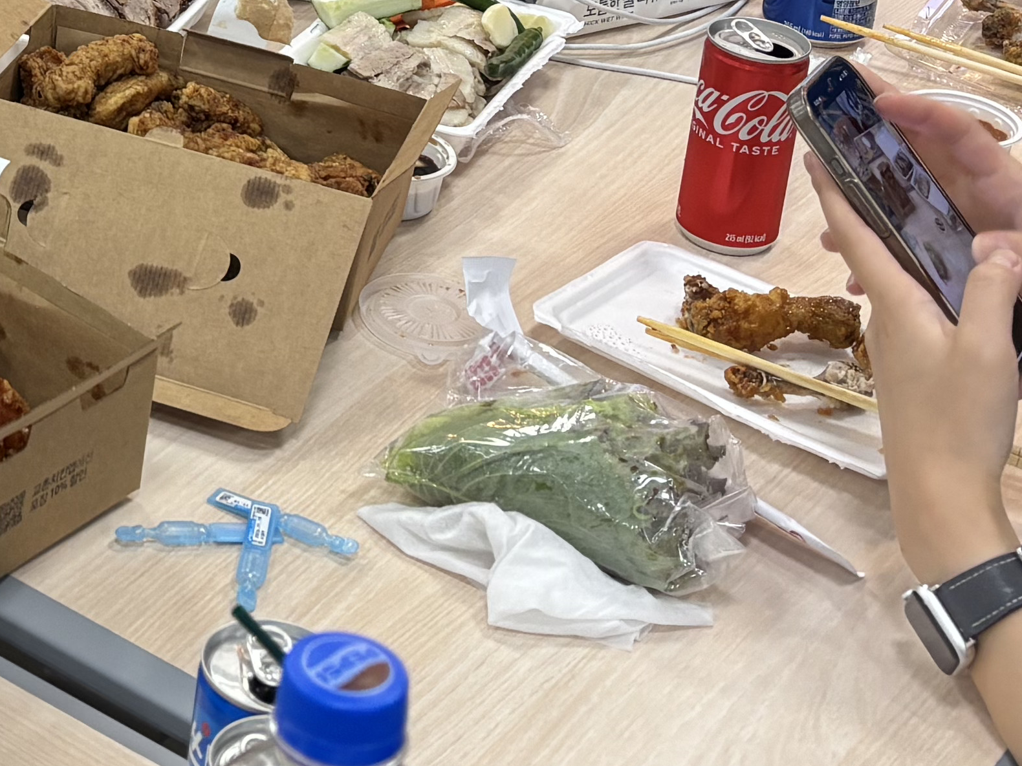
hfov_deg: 19.8
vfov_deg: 15.1
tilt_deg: -20.9
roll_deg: -3.6
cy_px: -209
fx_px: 2775
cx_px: -155
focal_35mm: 94
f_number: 1.6
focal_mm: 5.96
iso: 80
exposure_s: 1/60
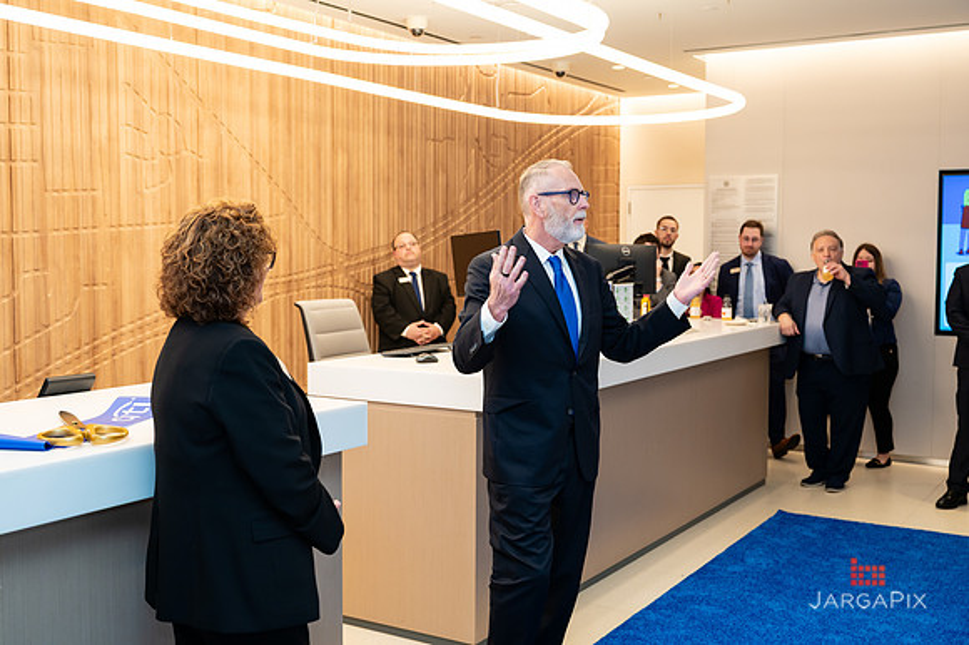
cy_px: 310
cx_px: 466
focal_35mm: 40
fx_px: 1064
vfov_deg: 33.7
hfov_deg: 49.0
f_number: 3.5
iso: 640
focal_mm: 38
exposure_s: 1/200
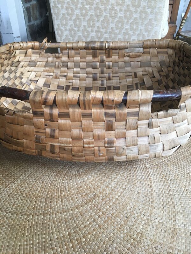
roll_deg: -1.3
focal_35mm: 29
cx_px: 96
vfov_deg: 61.7
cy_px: 127
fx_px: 213
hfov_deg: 48.2
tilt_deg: -33.8
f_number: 2.2
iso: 100
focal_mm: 4.15
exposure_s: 1/33
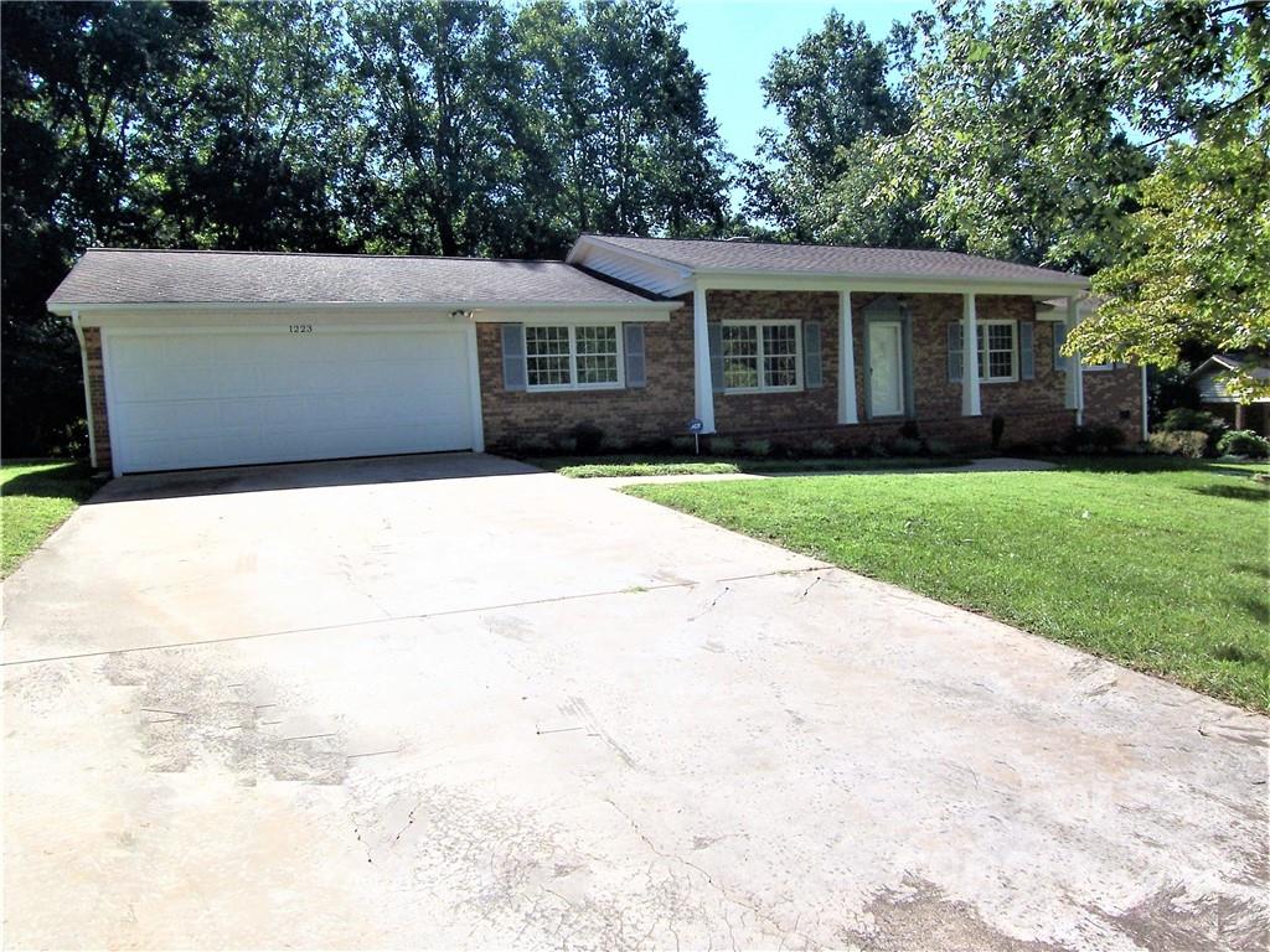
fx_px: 844
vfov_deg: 58.9
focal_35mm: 23
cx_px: 635
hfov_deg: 73.9
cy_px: 476
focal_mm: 3.8
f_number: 5.6
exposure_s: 1/250
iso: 64
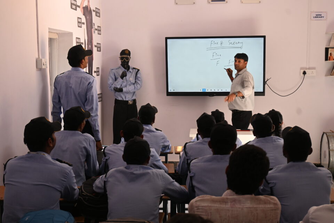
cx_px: 167
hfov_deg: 36.9
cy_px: 112
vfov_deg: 25.1
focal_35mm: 54
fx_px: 501
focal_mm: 36
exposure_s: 1/125
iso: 450
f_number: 5.3
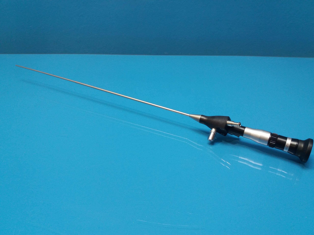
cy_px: 118
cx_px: 157
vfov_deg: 49.7
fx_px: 254
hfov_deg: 63.4
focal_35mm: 28
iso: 100
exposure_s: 1/33
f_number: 1.9
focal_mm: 3.7
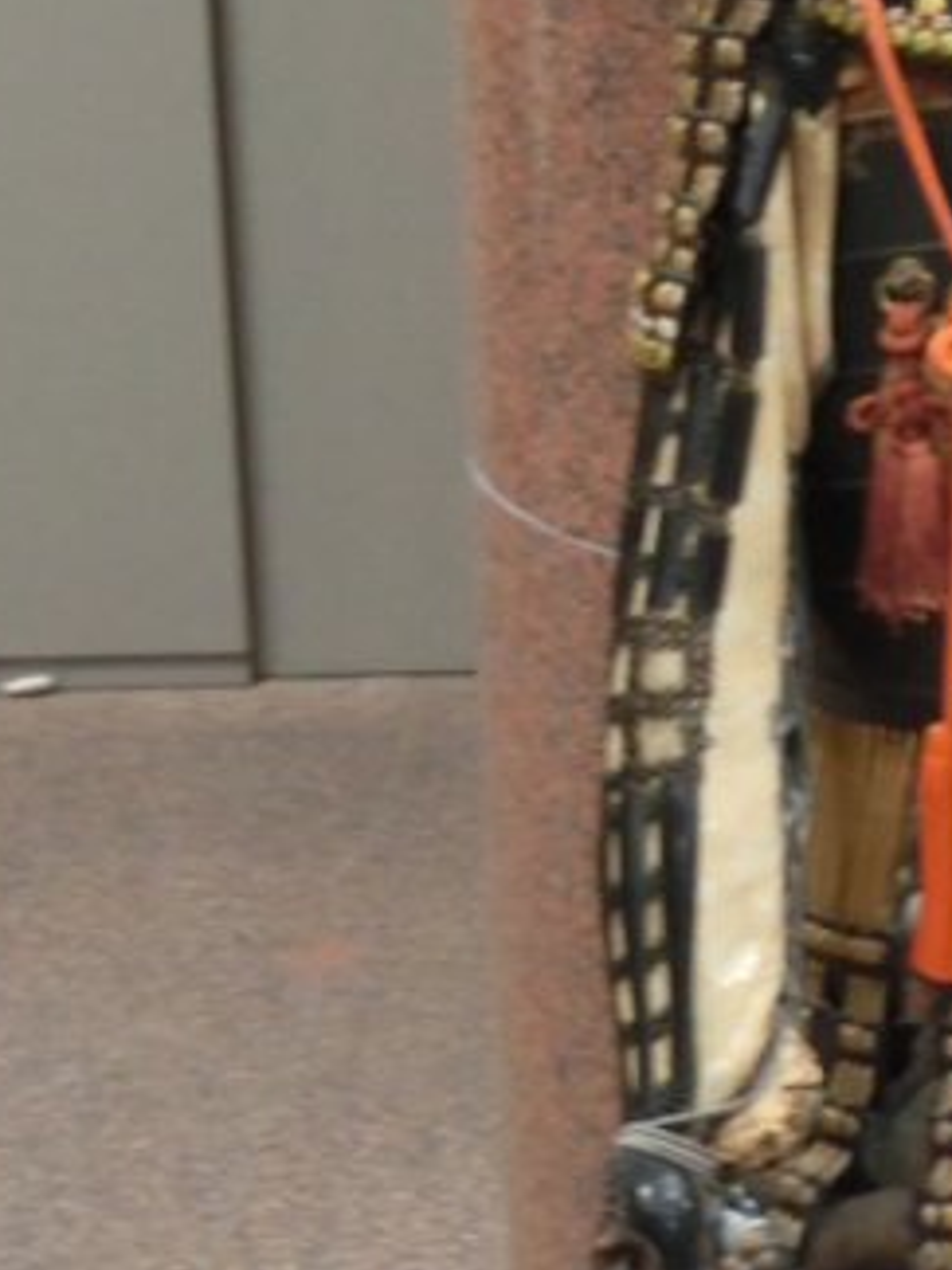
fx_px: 4254
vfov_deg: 17.0
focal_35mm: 116
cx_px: 995
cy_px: 709
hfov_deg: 12.6
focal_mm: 8.29
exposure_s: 1/30
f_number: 4.2
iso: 800
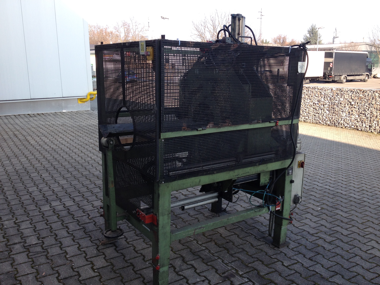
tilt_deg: -12.6
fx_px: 384
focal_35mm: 35
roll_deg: +0.6
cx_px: 190
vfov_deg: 40.7
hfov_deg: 52.6
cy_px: 142
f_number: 2.4
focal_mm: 4.28
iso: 50
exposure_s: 1/368
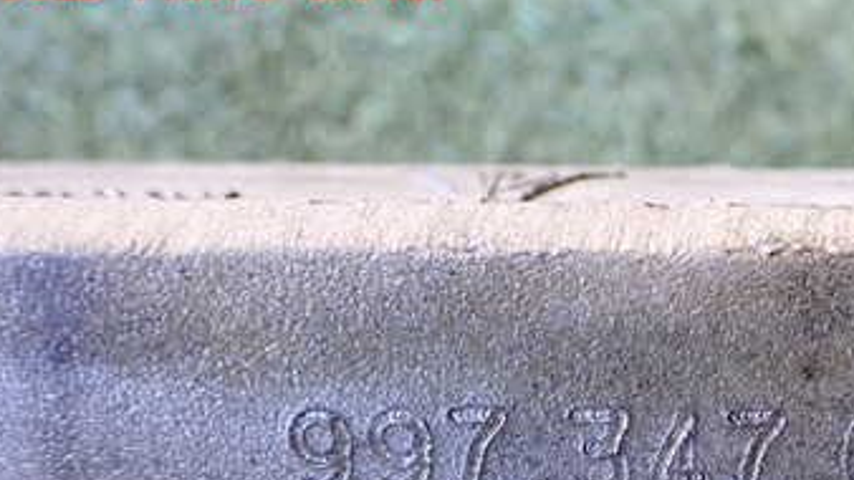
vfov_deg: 19.9
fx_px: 1313
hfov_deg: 34.4
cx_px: 740
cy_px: 518
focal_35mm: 58
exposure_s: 1/100
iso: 800
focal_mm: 5.4
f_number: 2.3
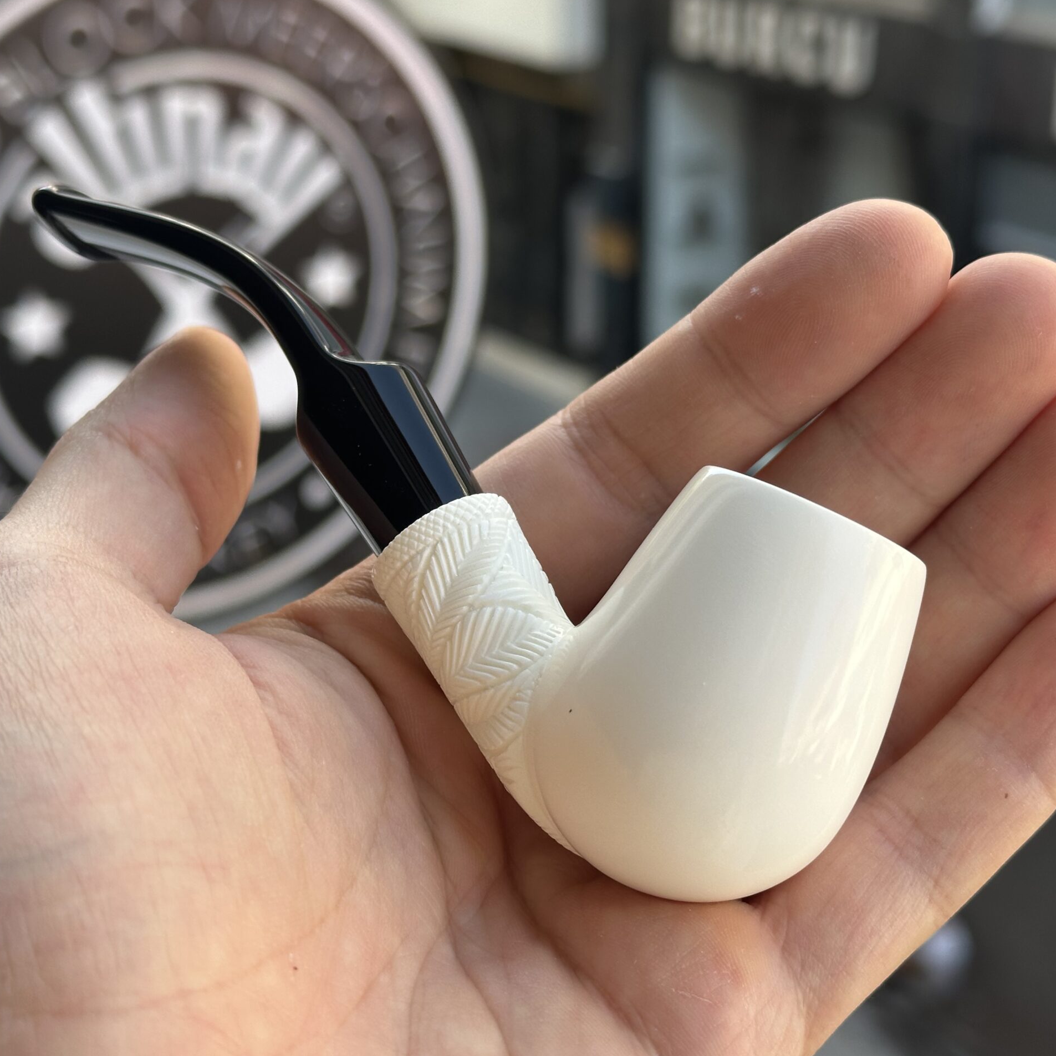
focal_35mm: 57
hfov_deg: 30.0
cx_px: 481
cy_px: 526
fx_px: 1967
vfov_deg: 30.0
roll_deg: +1.0
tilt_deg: -22.7
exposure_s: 1/458
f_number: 1.78
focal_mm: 6.86
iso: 64
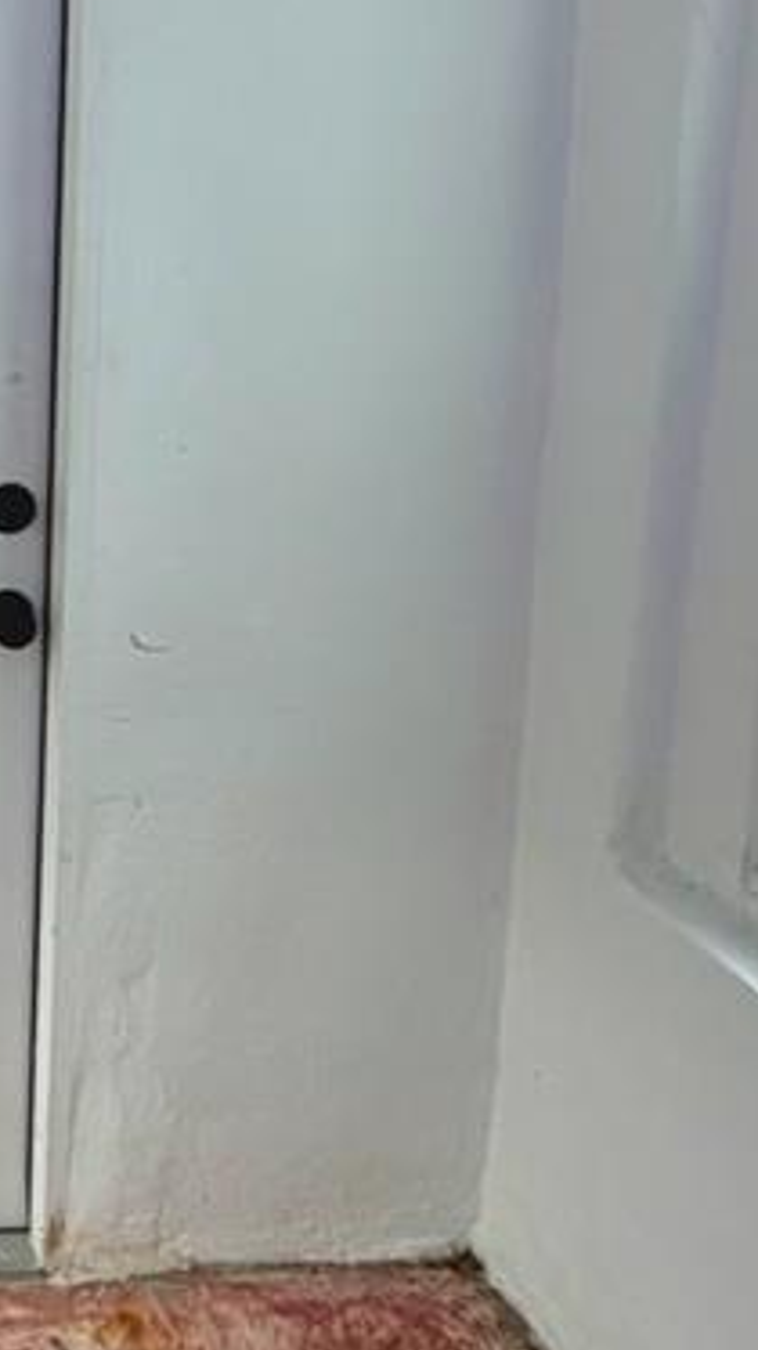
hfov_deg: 21.4
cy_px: 314
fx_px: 1753
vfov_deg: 40.7
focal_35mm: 49
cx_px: -296
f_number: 2.2
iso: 40
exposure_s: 1/120
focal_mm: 2.22
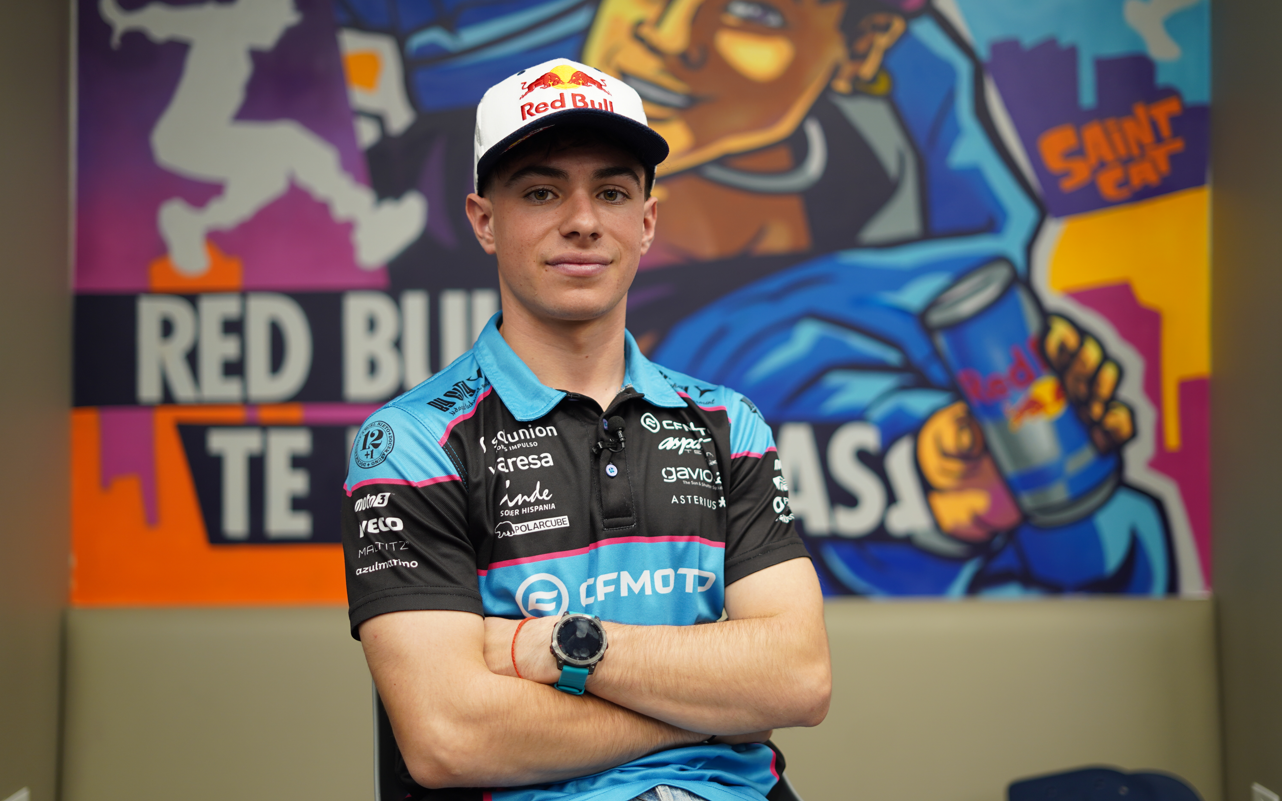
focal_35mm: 51
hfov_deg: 39.6
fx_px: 1782
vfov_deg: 25.3
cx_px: 641
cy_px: 374
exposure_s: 1/160
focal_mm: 50
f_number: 1.8
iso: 200
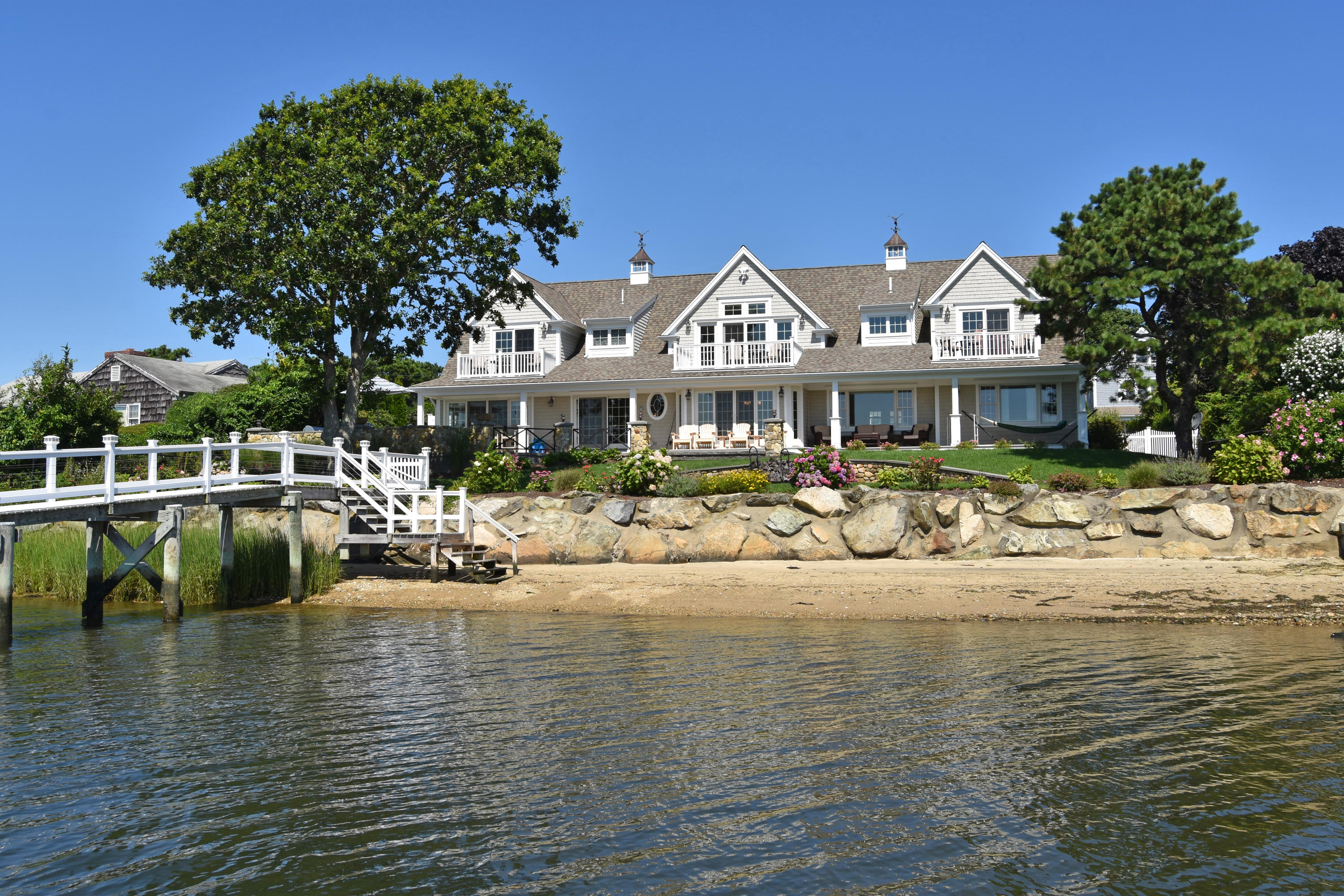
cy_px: 448
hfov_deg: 57.2
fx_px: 1232
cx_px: 672
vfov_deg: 40.0
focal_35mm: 33
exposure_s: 1/250
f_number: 9
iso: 100
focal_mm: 22
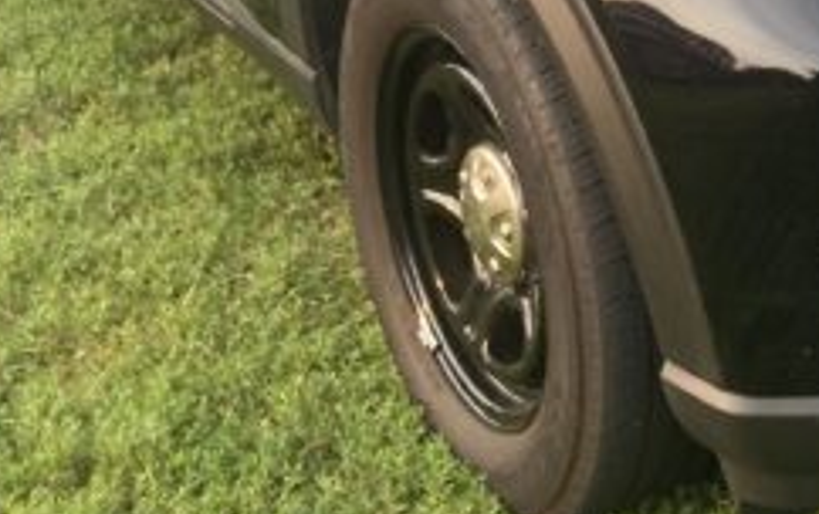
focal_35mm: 94
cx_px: 978
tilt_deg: -10.1
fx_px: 2101
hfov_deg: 20.6
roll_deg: +2.5
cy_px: -358
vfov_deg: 12.9
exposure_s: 1/358
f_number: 1.8
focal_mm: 3.99
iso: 20
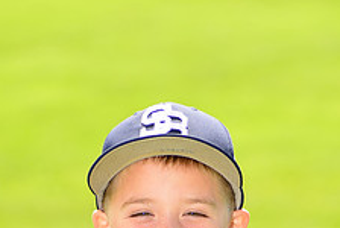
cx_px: 169
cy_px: 339
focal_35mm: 349
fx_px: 3300
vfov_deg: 3.9
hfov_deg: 5.9
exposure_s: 1/250
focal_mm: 135
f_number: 5
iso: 100
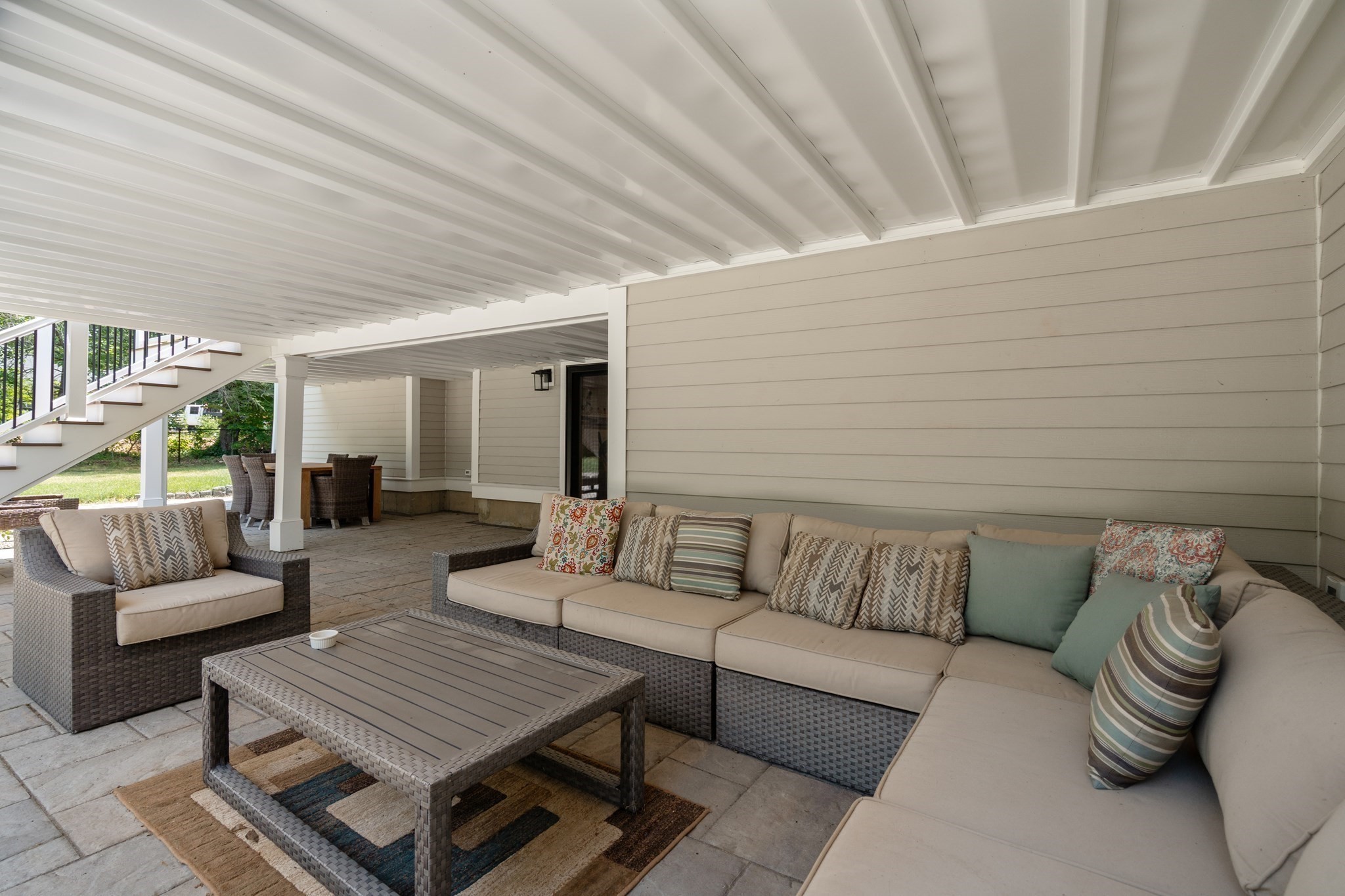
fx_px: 598
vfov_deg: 73.7
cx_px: 672
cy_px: 448
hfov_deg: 96.7
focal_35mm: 16
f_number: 7.1
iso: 320
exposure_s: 1/125
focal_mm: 16
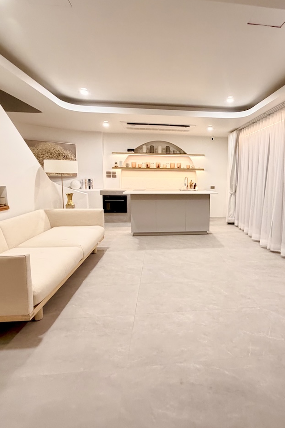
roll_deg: -0.5
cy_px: 209
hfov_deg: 60.4
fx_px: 238
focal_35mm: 20
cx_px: 190
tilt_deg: -8.5
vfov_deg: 84.0
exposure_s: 1/50
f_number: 2.2
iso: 400
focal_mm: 2.22
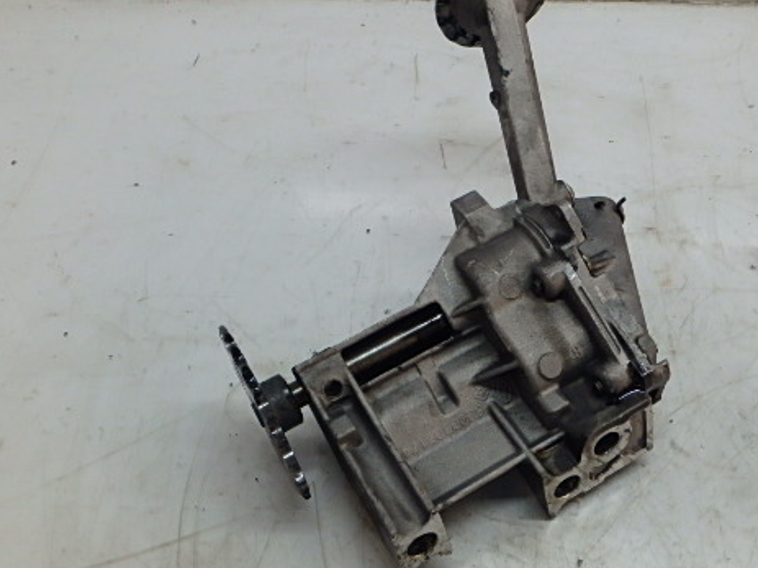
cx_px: 512
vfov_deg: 30.9
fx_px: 1029
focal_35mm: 47
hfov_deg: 39.9
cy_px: 262
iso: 320
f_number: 4.9
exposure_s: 1/40
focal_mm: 6
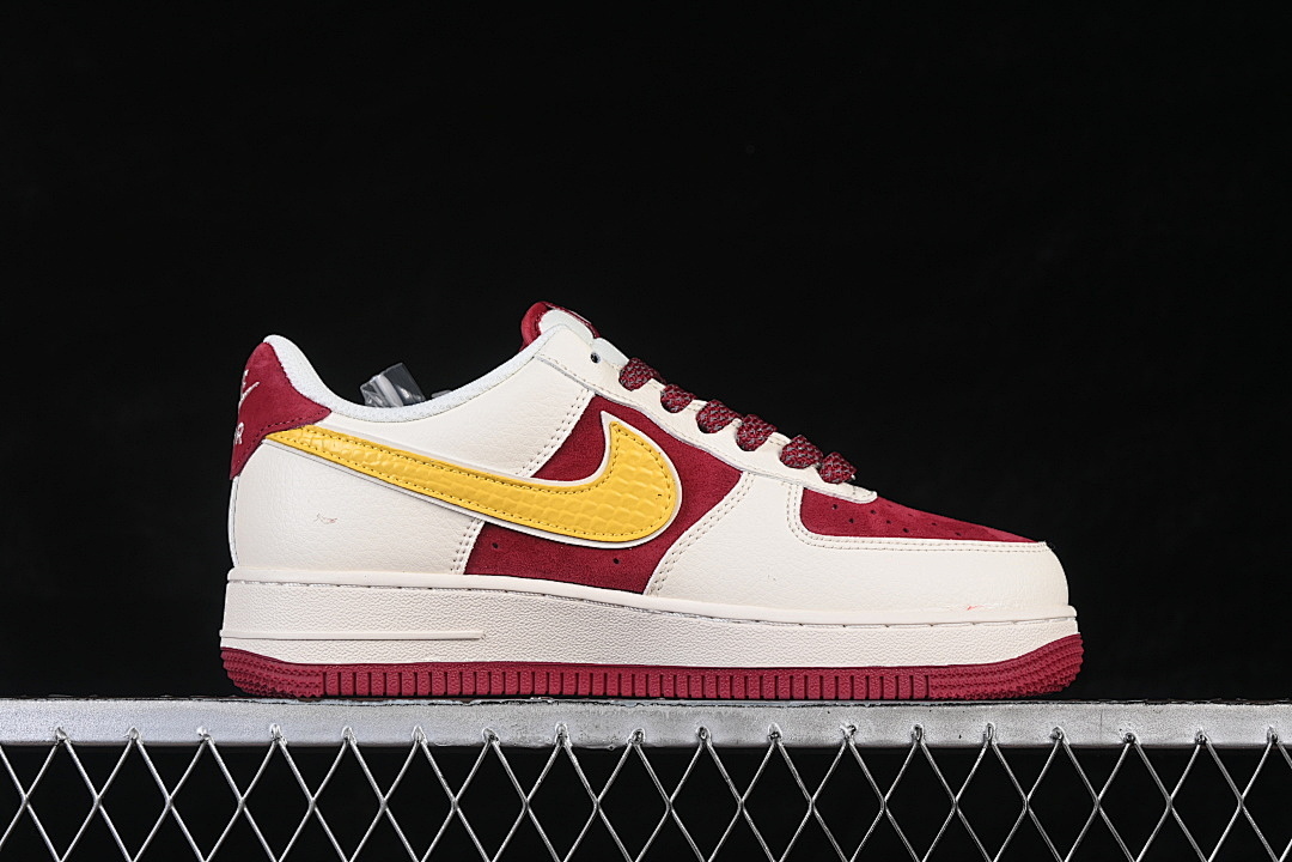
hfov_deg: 27.0
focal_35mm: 75
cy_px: 431
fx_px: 2691
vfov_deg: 18.2
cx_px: 646
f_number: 8
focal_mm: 50
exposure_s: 1/80
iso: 160
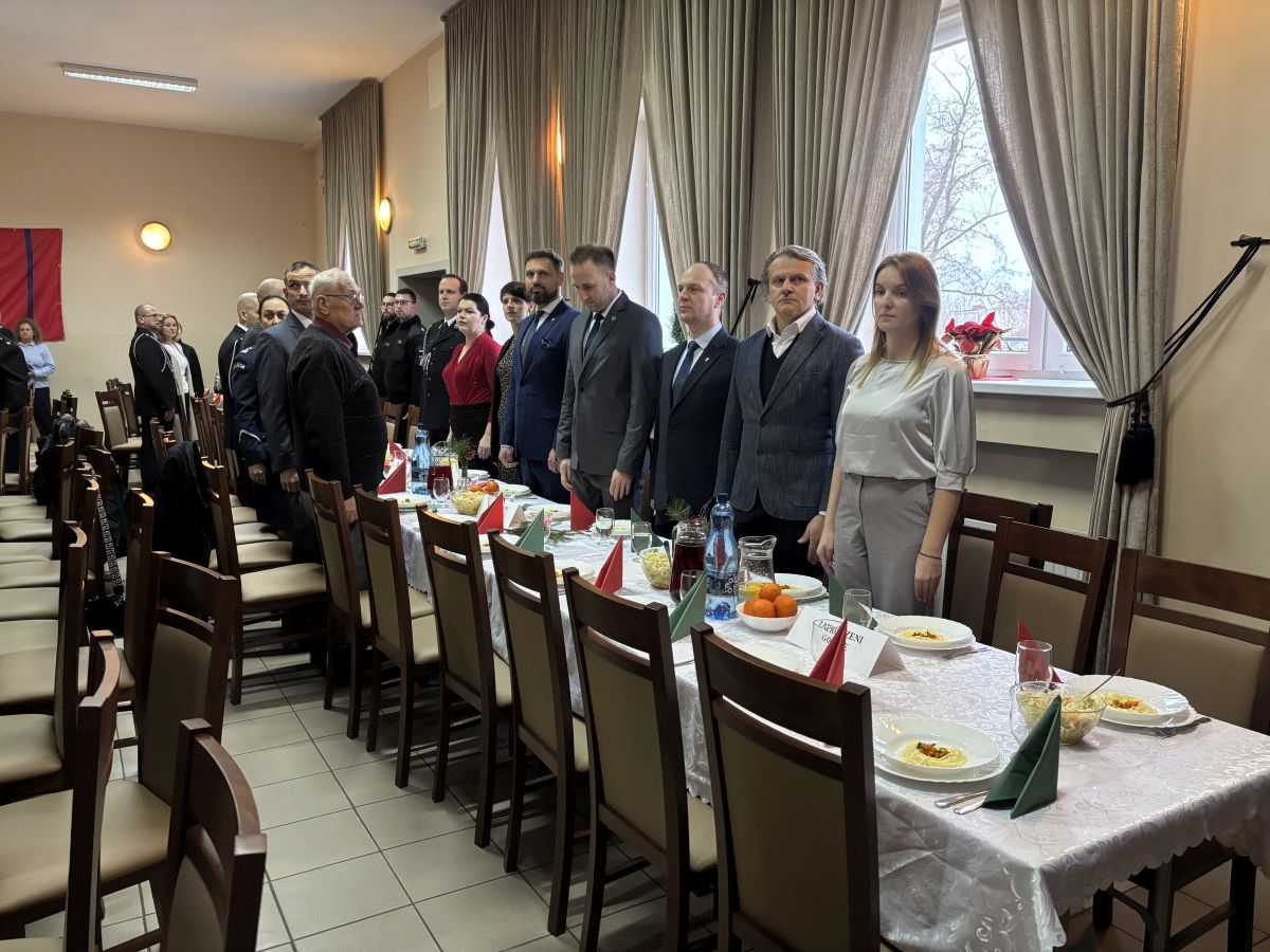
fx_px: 954
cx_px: 635
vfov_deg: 53.1
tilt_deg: -8.8
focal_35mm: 26
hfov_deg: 67.3
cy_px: 476
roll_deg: -0.7
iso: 400
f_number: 1.6
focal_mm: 5.96
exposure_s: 1/33
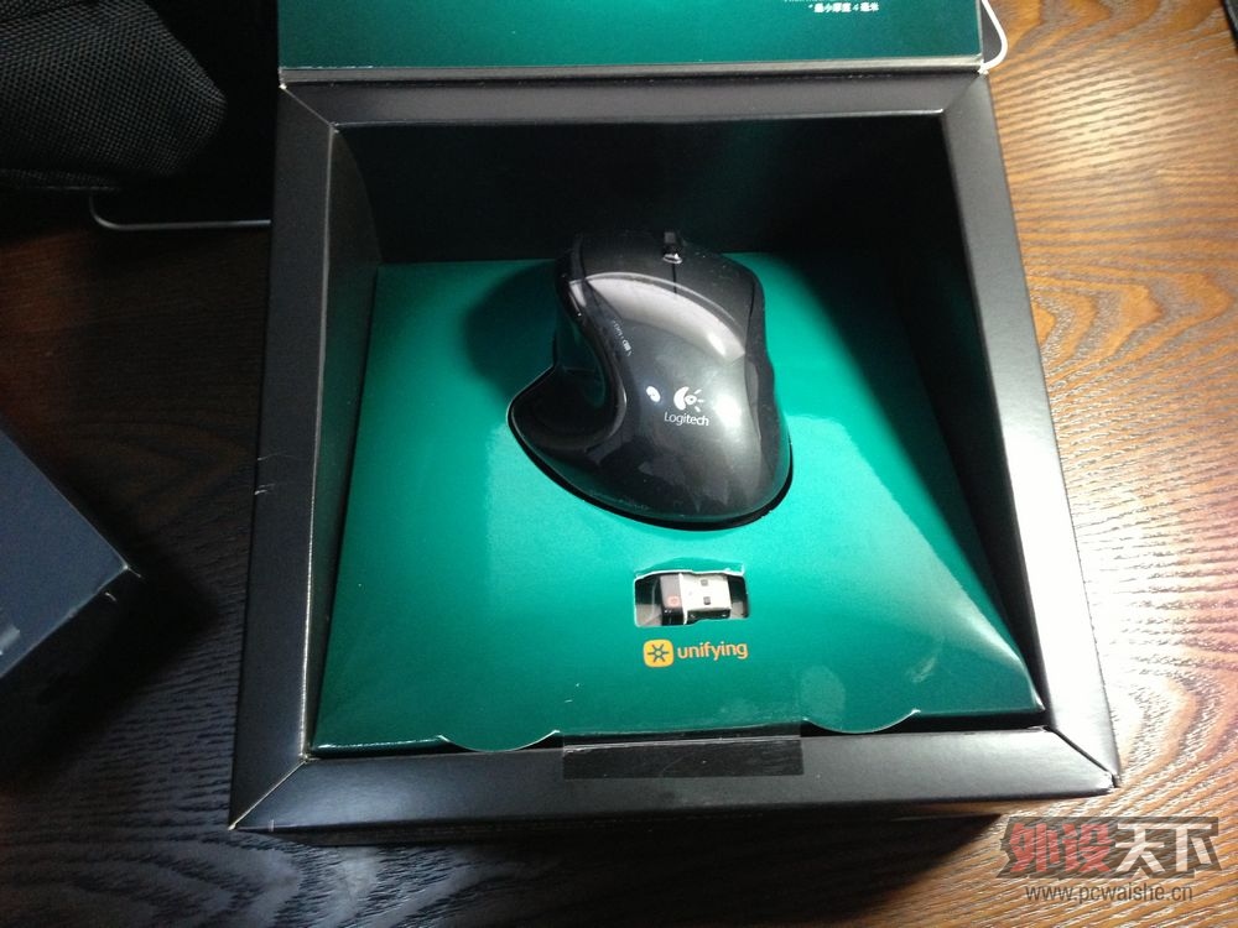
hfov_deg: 55.4
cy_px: 464
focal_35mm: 33
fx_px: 1180
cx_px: 619
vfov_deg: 42.9
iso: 250
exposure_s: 1/20
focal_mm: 4.13
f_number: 2.4
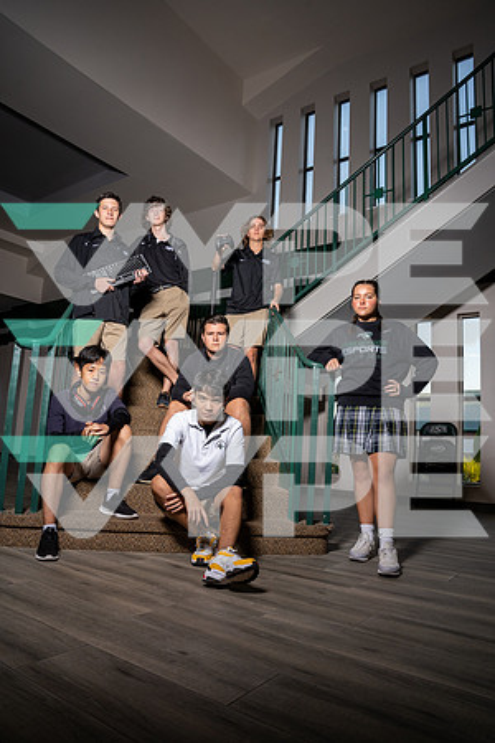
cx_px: 248
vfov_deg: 69.4
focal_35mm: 26
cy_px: 372
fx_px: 536
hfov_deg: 49.6
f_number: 8
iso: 800
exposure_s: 1/250
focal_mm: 26
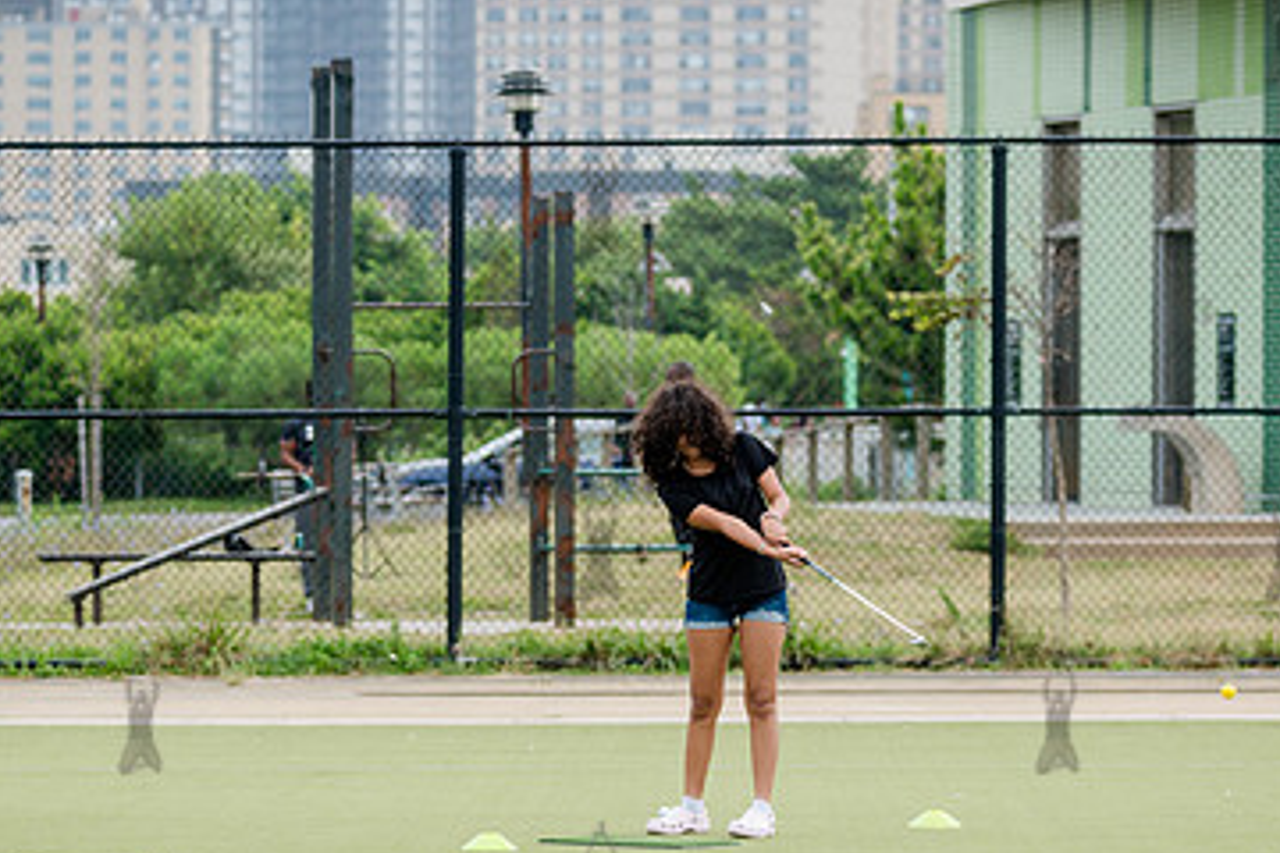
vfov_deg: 7.0
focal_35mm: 196
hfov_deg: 10.5
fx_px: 6968
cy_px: 538
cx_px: 597
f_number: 4
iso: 250
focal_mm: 120
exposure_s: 1/1000
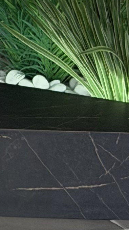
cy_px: -221
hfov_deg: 3.7
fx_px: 1893
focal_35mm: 311
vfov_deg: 6.7
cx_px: -330
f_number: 1.78
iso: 64
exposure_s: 1/184
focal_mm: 6.76
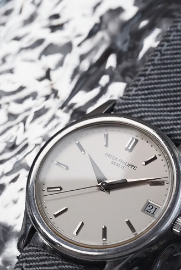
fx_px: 1130
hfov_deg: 9.2
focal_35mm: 150
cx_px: 106
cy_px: 188
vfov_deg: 13.6
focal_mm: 105
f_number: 8
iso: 8000
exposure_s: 1/250
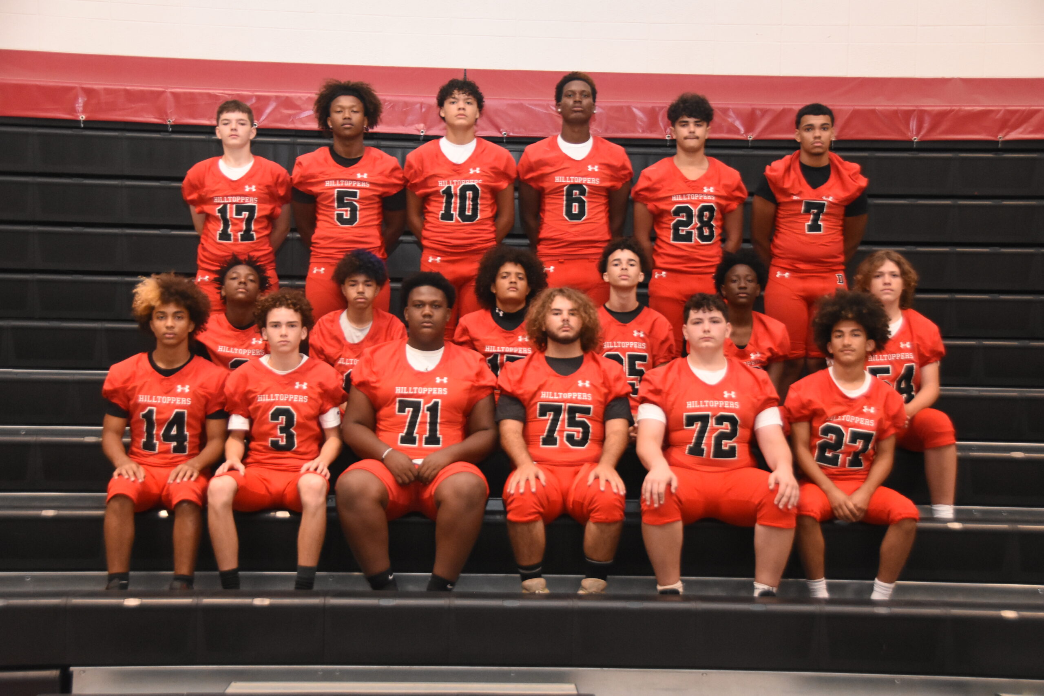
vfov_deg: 25.1
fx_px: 1566
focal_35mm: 54
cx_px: 522
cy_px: 348
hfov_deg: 36.9
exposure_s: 1/100
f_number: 4.2
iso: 3200
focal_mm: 36
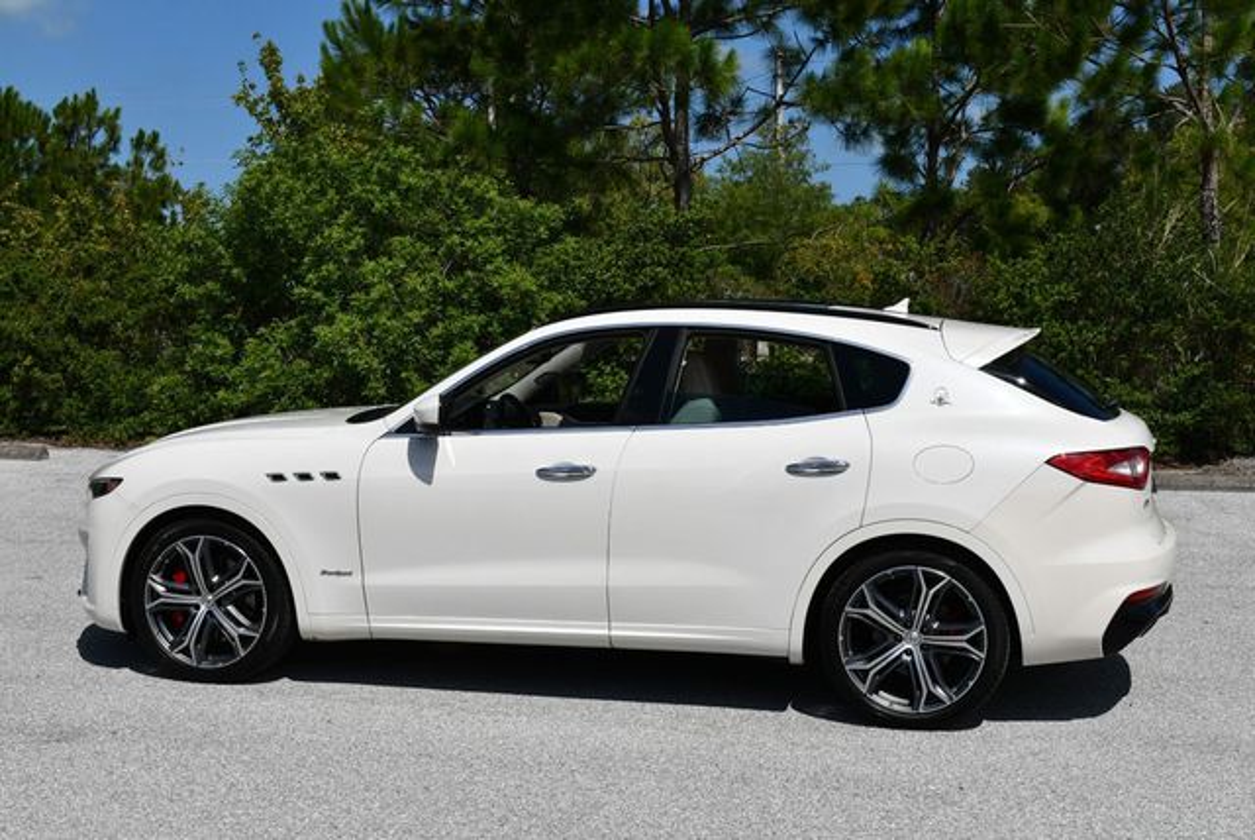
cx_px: 628
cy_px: 420
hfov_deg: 38.2
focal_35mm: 52
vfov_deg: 26.0
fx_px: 1814
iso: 100
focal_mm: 26
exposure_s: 1/400
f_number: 10
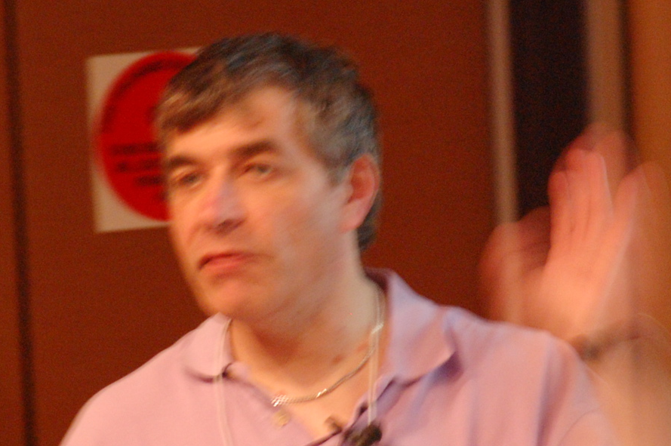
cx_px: 283
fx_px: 12811
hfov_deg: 3.0
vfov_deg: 2.0
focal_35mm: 688
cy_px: 252
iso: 1600
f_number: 5.6
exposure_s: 1/5
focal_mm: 200
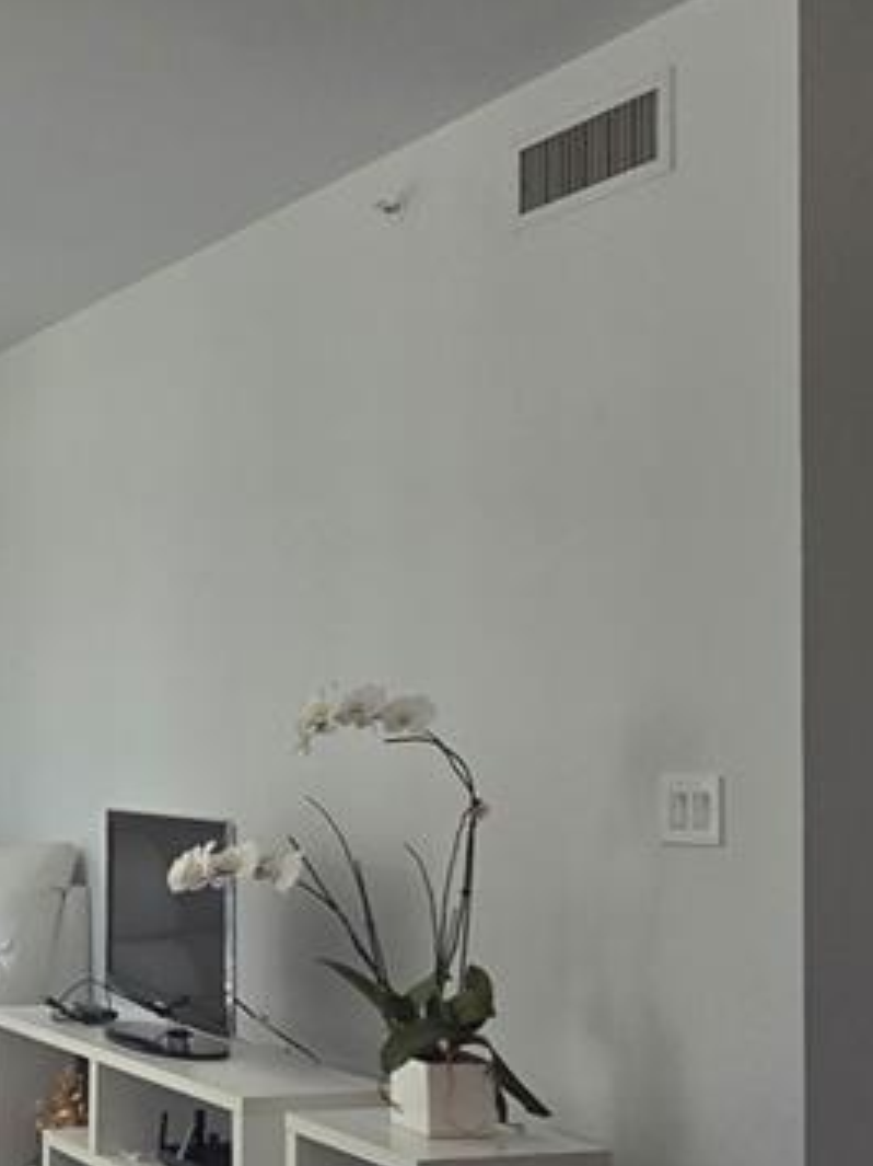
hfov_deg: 27.3
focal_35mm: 44
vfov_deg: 42.6
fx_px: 1480
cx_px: -272
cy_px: 729
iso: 50
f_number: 2.2
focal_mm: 2.2
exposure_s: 1/121
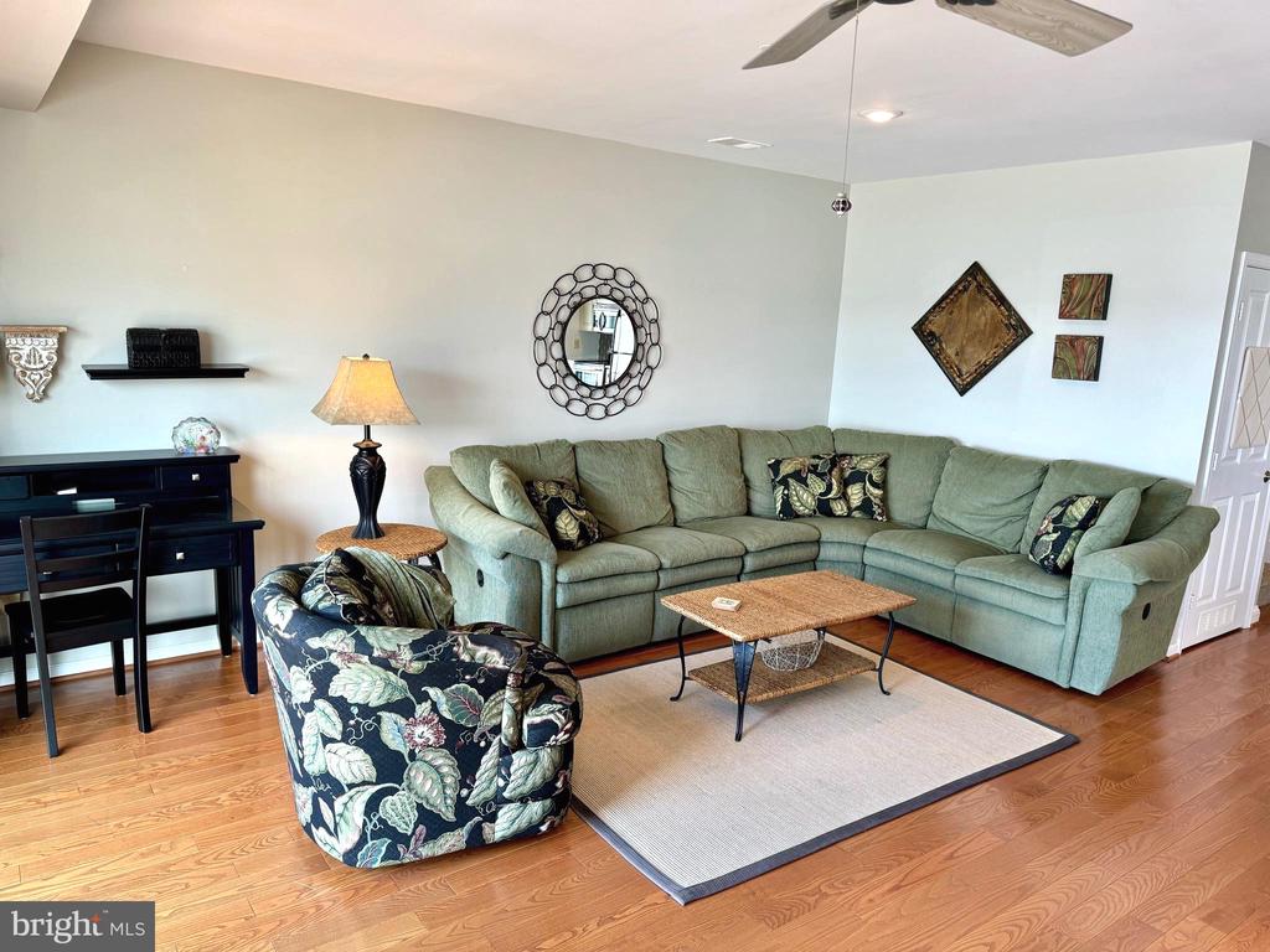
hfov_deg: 71.6
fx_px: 881
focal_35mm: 24
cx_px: 635
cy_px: 476
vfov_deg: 56.8
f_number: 1.78
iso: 125
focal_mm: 6.76
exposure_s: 1/120
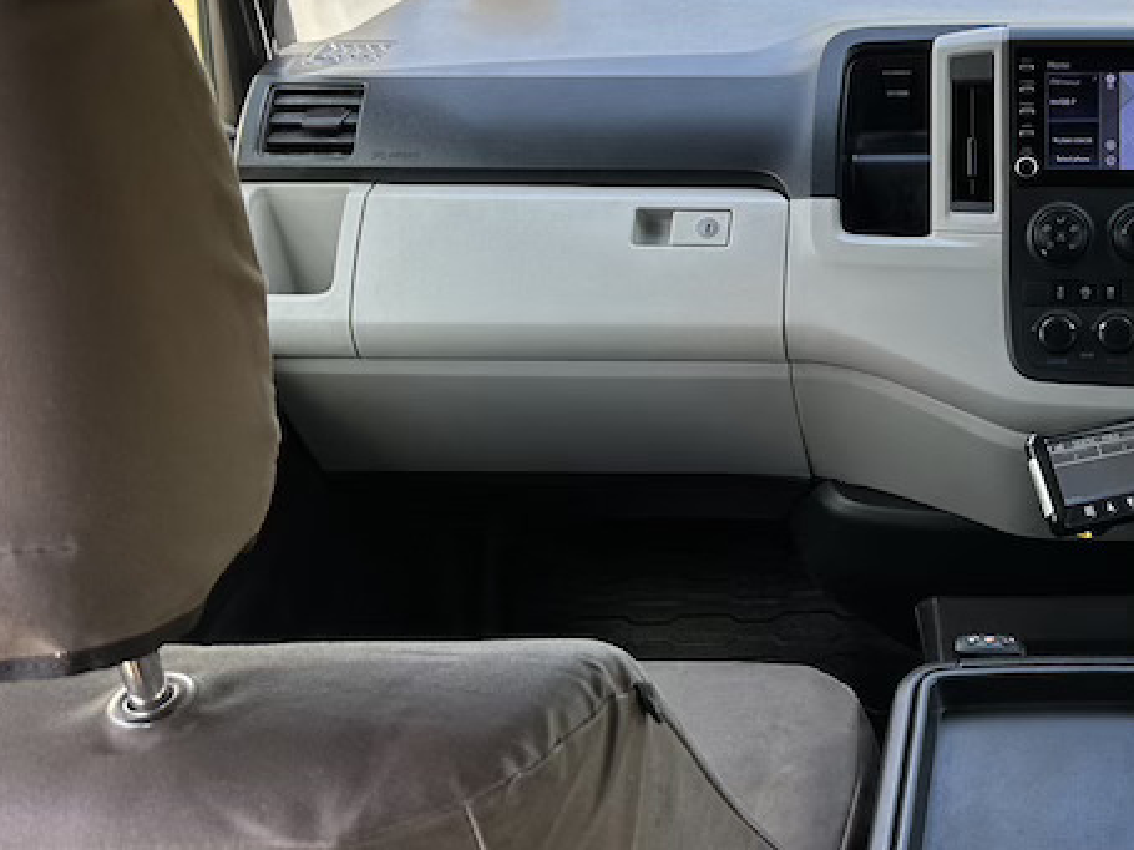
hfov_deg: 32.7
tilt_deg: -22.9
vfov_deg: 26.7
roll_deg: -1.4
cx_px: 1127
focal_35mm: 54
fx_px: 1769
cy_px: 214
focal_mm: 6.86
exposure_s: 1/597
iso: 80
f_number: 1.78
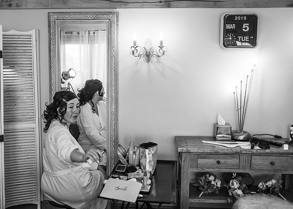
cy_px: 96
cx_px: 123
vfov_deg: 33.0
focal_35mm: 42
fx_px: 352
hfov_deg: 45.1
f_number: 2.8
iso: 160
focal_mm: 35
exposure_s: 1/100
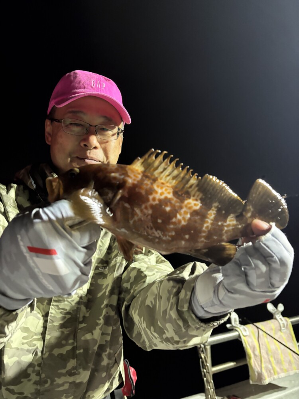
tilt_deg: +4.2
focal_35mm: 26
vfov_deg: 67.3
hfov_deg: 53.1
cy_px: 200
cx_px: 150
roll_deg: +7.9
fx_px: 299
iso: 640
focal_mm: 5.96
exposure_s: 1/30
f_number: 1.6
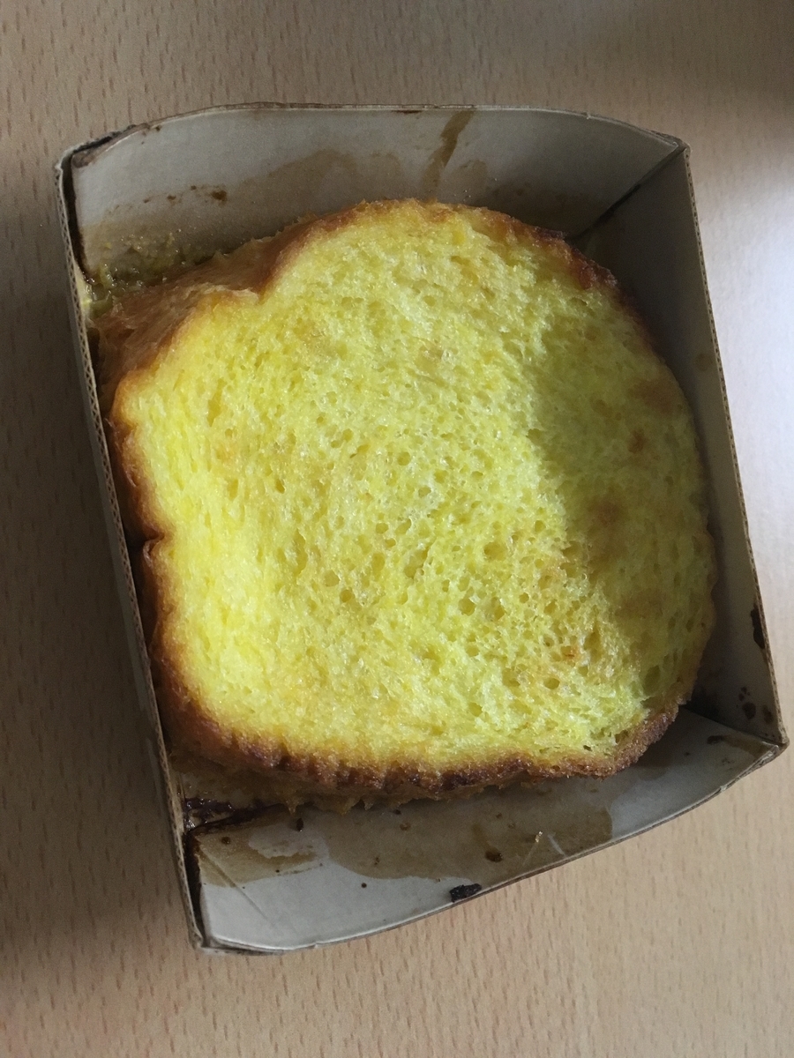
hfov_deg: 48.2
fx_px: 887
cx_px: 397
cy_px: 529
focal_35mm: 29
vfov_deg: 61.7
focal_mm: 4.15
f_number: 2.2
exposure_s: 1/30
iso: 160
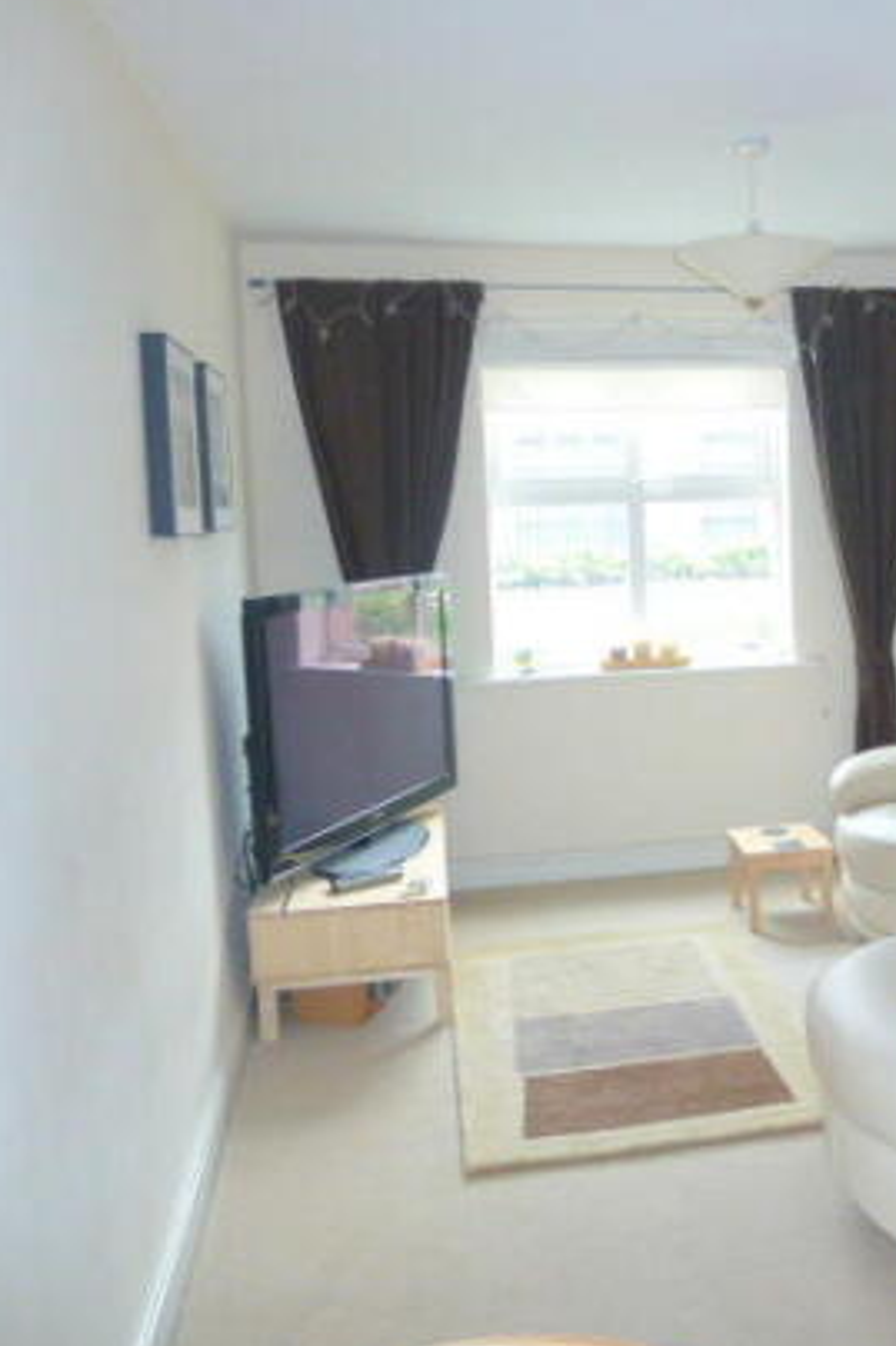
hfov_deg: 34.9
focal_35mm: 36
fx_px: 1345
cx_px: 791
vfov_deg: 53.1
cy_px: 648
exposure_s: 1/60
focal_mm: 4.3
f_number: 2.2
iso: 160
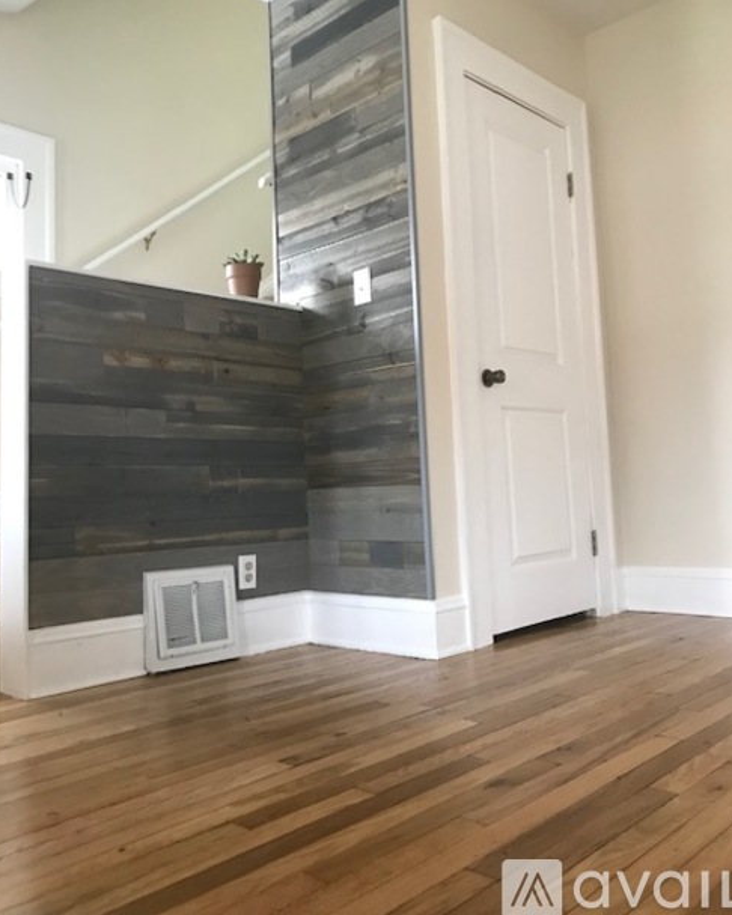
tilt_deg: +6.4
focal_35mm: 30
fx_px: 813
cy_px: 418
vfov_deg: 58.7
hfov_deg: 48.5
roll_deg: +2.6
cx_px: 369
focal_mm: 3.99
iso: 80
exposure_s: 1/17
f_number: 1.8
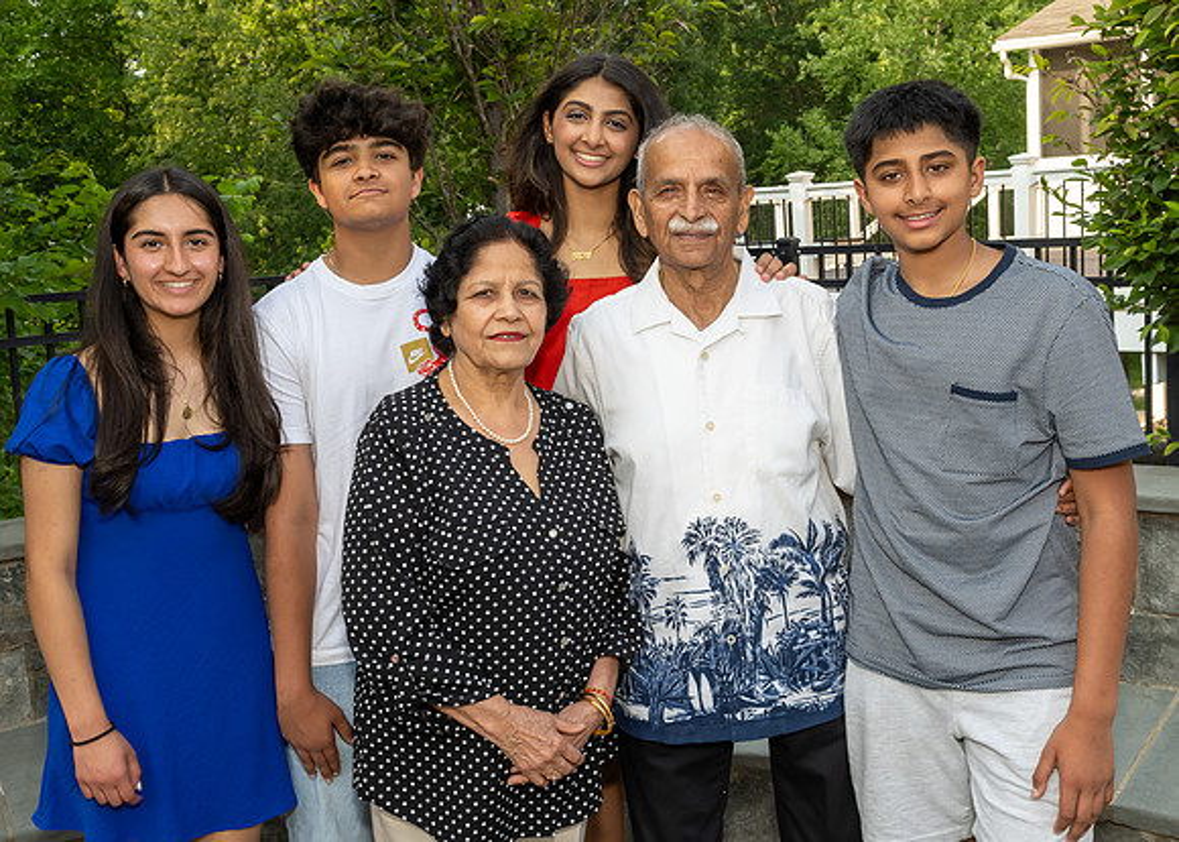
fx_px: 1326
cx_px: 649
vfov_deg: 35.2
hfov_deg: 47.9
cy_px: 374
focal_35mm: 40
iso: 560
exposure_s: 1/250
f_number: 8
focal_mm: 23
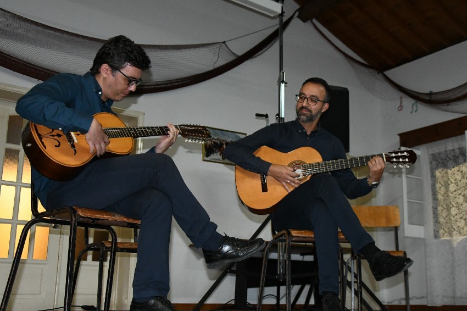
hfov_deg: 41.8
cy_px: 162
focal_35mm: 47
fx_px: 609
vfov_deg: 28.6
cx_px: 274
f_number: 4
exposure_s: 1/125
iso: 4000
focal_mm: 26
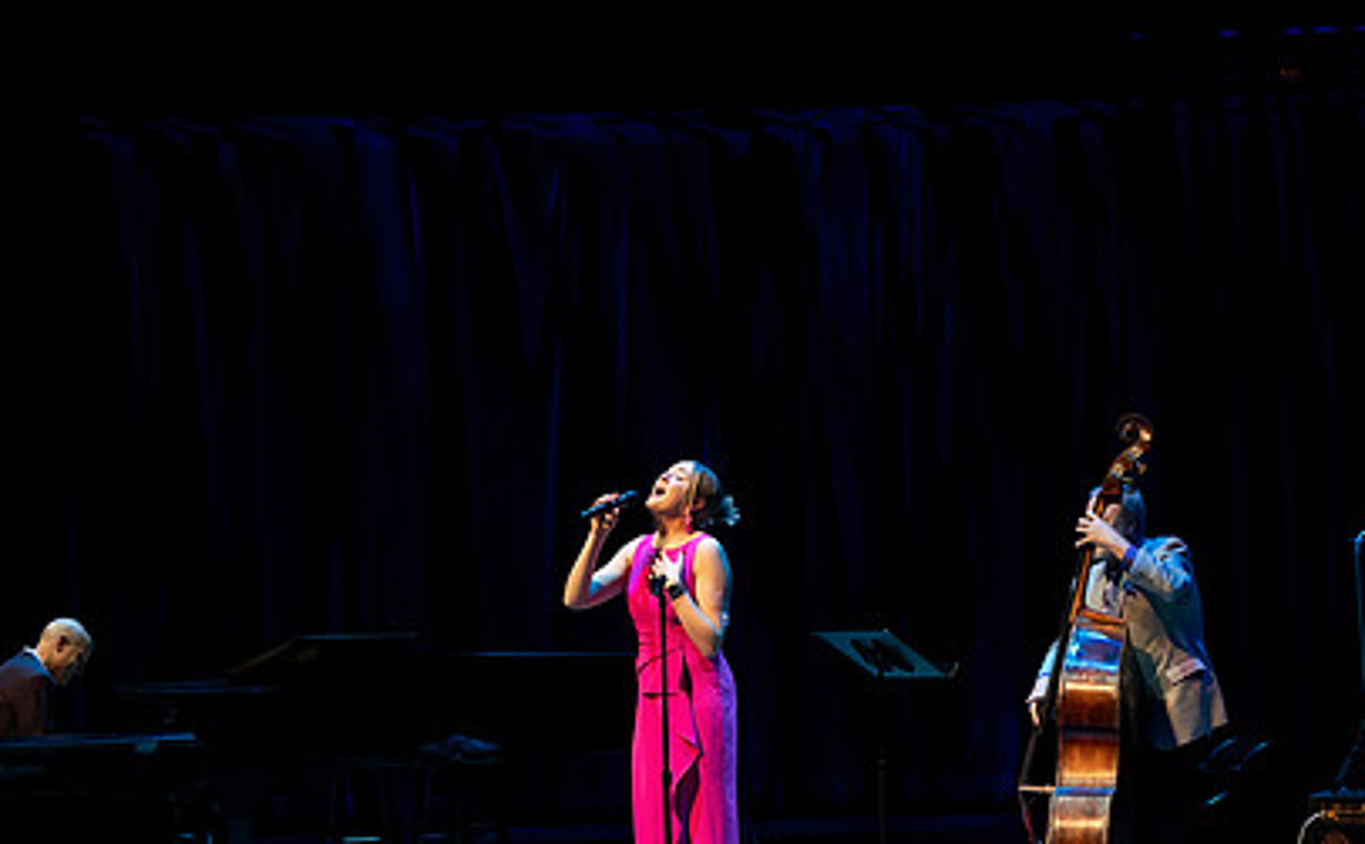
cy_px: 616
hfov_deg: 14.0
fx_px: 5563
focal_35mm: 150
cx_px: 899
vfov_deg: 8.7
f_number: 5.6
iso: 3200
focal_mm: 100
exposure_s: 1/250
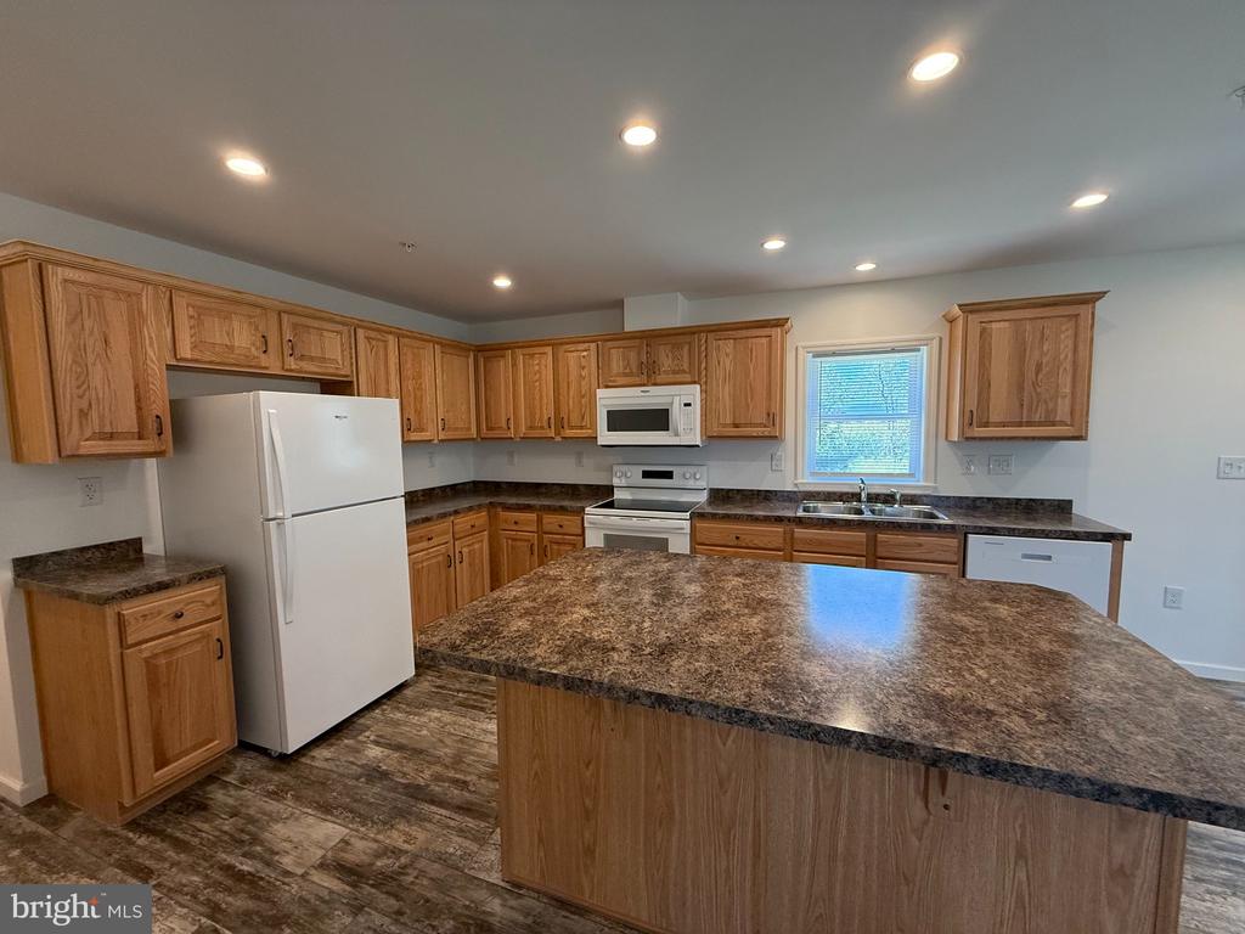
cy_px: 467
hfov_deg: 102.1
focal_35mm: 14
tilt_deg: -3.8
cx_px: 622
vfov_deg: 85.7
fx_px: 504
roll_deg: +1.2
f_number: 2.2
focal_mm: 2.22
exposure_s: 1/120
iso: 200
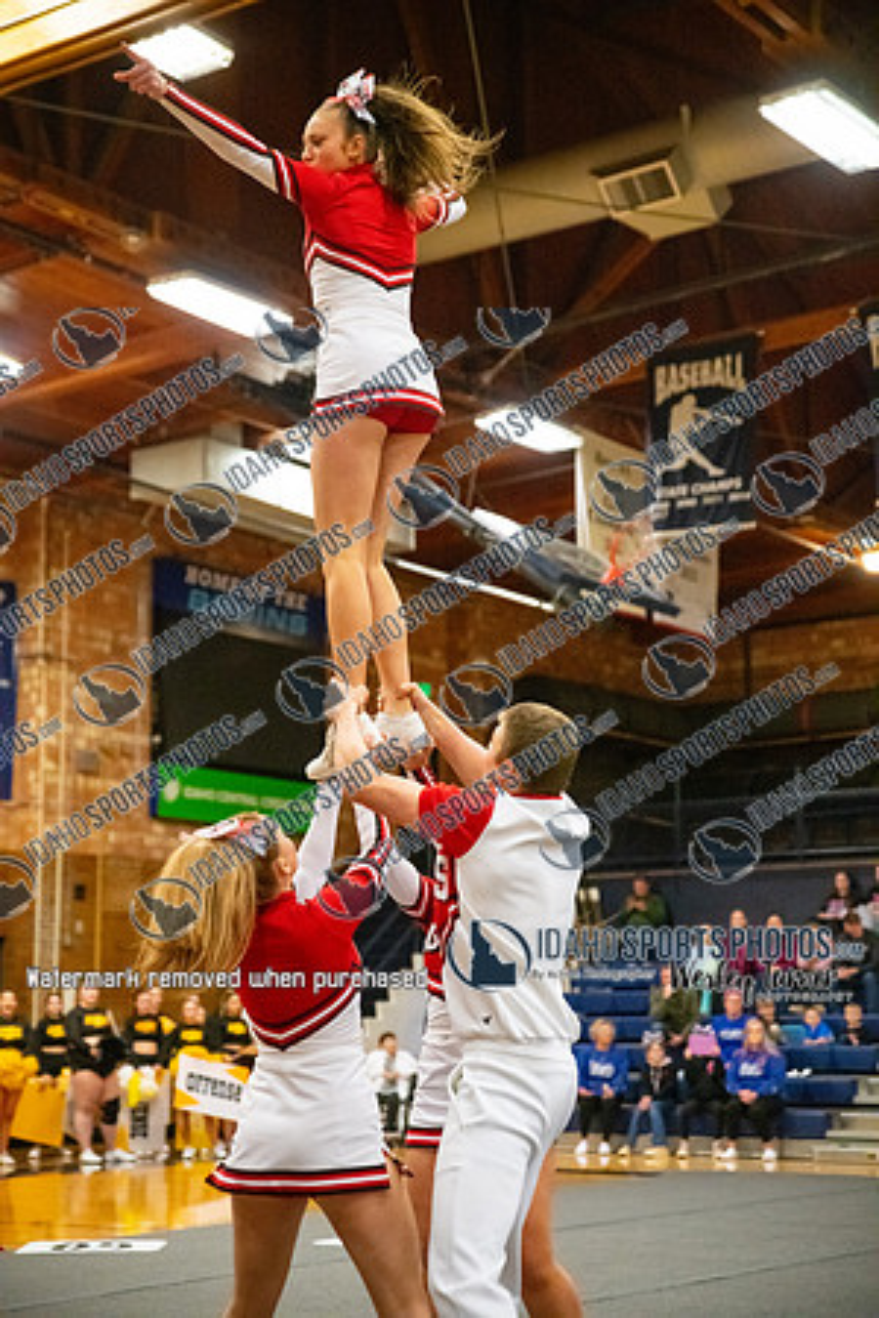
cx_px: 440
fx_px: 2197
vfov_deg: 33.4
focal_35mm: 60
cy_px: 659
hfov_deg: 22.6
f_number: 3.2
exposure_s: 1/1000
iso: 10000
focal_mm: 60
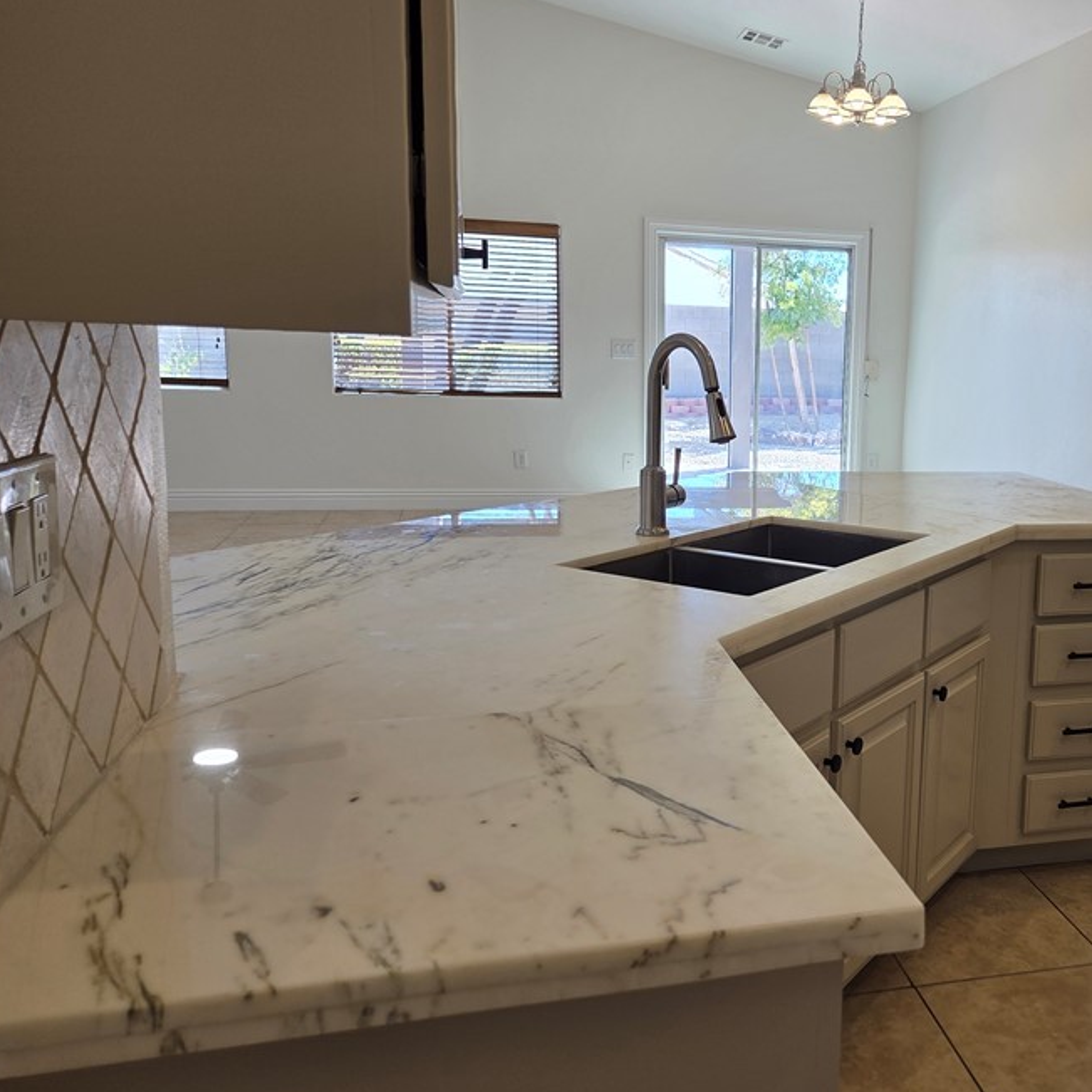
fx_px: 1142
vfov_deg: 51.1
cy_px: 547
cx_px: 842
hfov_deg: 48.7
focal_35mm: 32
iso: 50
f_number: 1.8
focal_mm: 5.4
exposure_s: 1/120
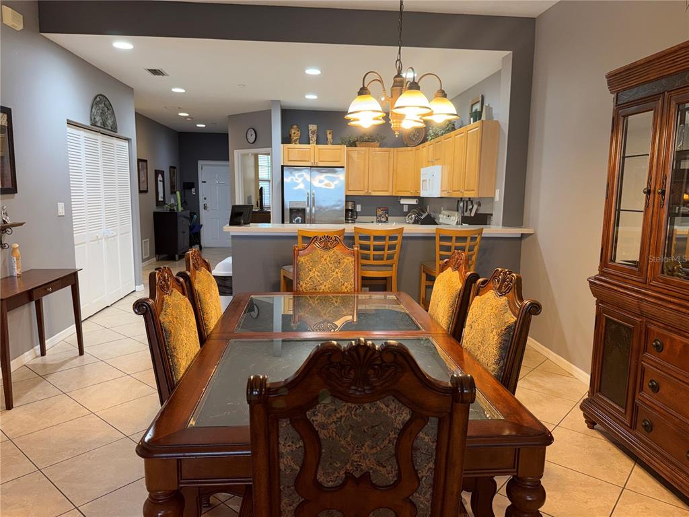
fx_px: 478
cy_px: 258
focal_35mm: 24
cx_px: 344
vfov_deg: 56.8
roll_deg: -0.8
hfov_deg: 71.6
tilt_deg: -8.1
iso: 64
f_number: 1.78
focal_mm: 6.76
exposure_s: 1/29
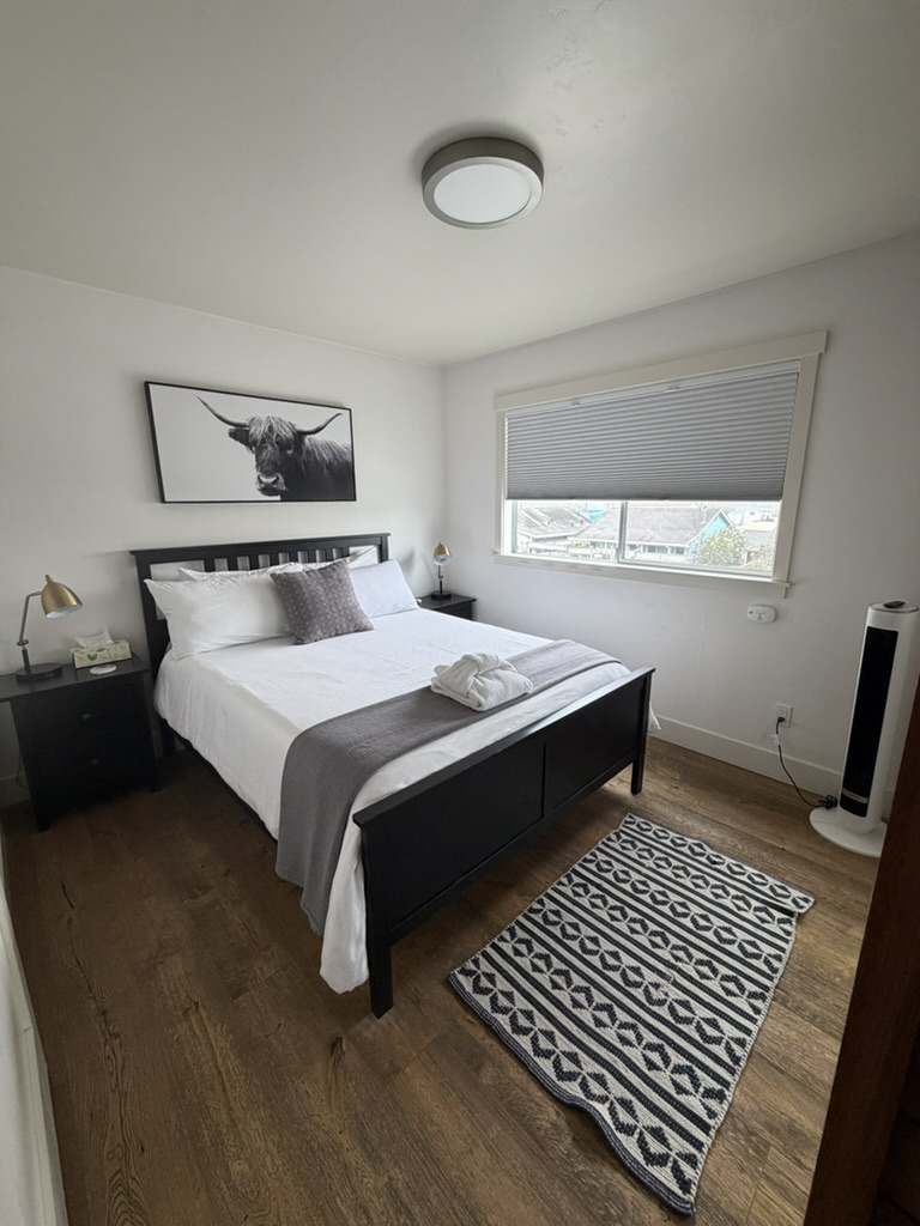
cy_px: 613
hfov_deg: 85.7
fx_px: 496
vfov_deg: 102.1
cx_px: 460
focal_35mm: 14
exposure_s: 1/60
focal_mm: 2.22
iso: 160
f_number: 2.2
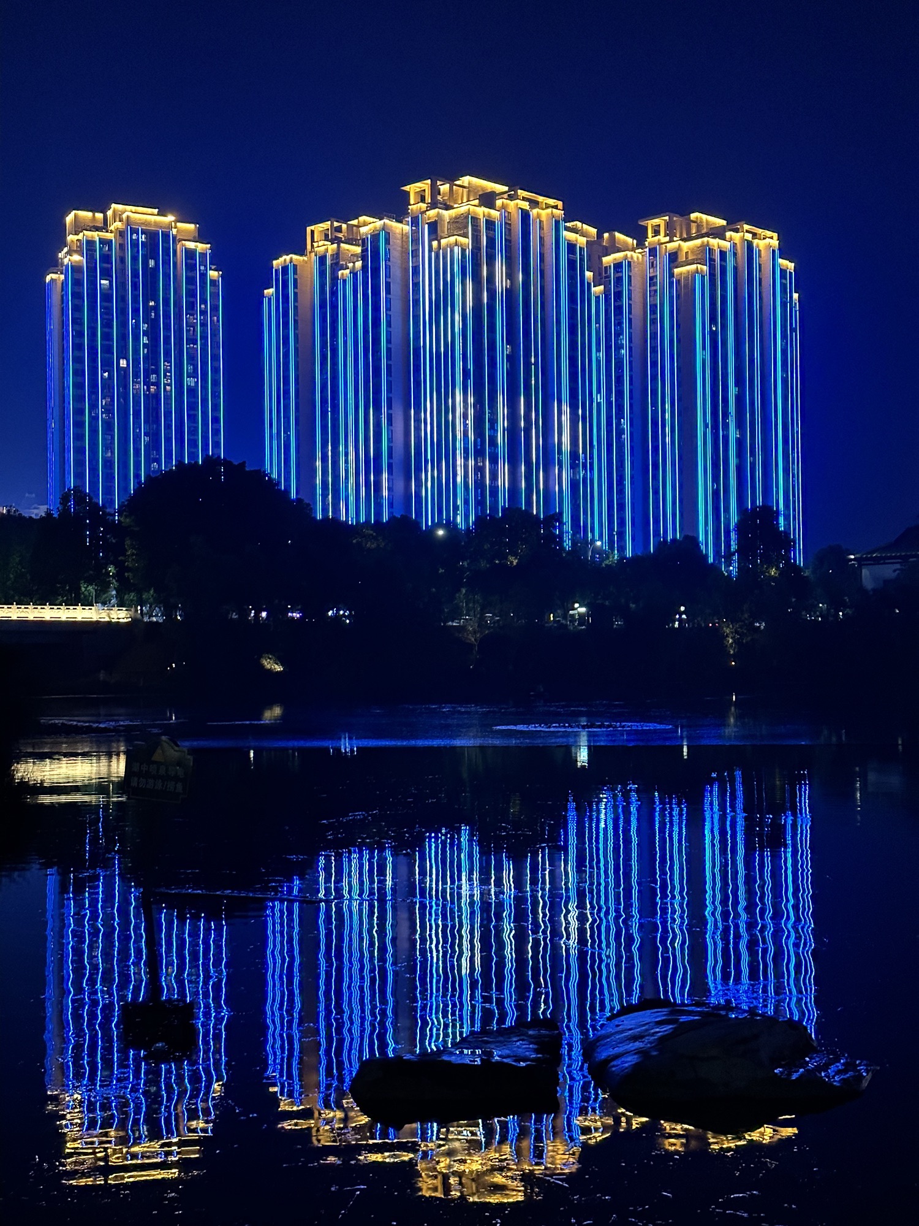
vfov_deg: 39.7
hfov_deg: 30.3
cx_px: 460
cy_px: 613
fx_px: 1699
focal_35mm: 48
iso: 500
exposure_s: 1/36
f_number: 1.78
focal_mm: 6.86
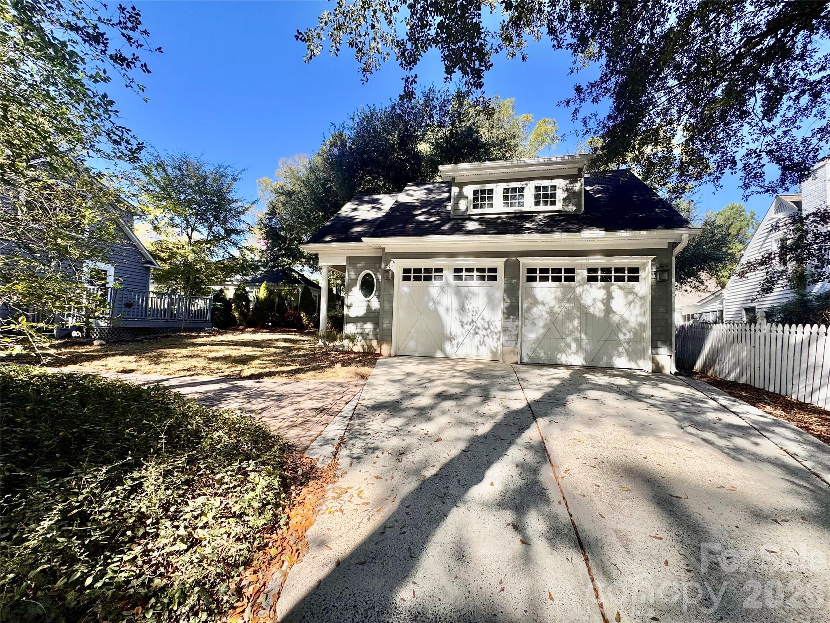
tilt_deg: +2.2
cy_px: 312
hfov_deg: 102.1
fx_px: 336
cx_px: 415
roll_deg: -2.2
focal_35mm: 14
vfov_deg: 85.7
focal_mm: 2.22
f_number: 2.2
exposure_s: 1/849
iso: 50
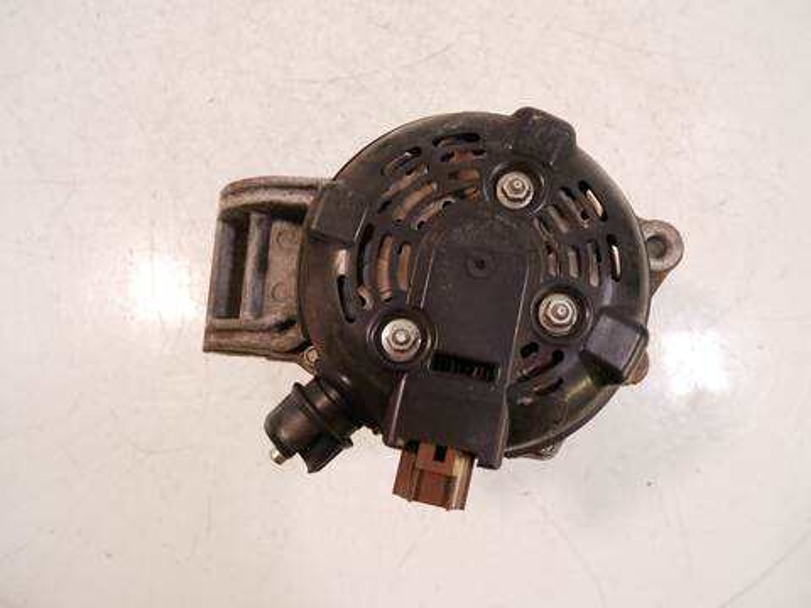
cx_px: 406
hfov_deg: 71.6
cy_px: 304
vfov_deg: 56.8
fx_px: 562
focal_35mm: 24
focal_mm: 12
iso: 1250
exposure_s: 1/125
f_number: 3.5
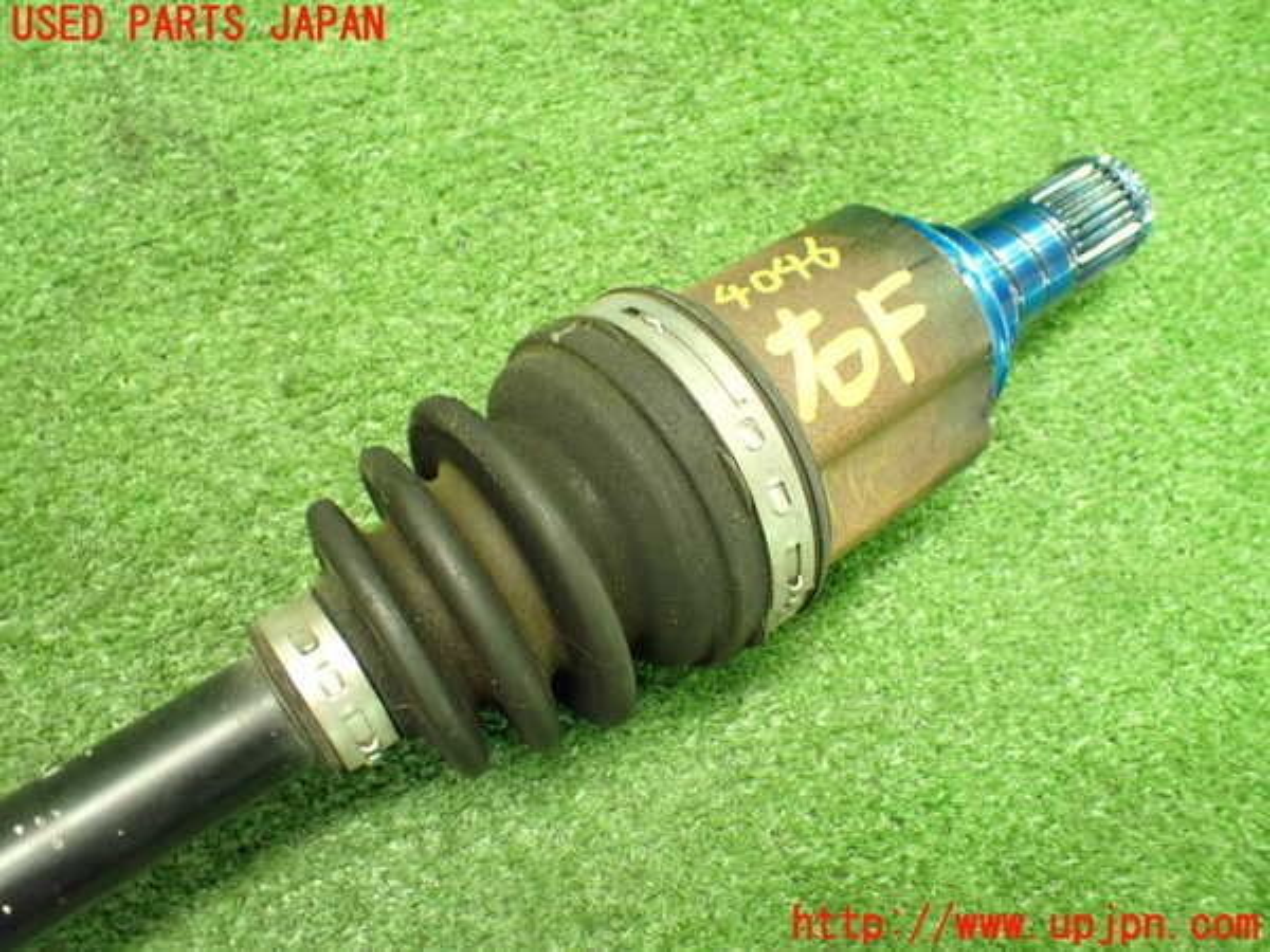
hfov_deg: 60.0
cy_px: 476
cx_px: 635
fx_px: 1101
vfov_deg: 46.8
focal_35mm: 30
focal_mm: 5.4
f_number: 2.3
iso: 800
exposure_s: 1/50
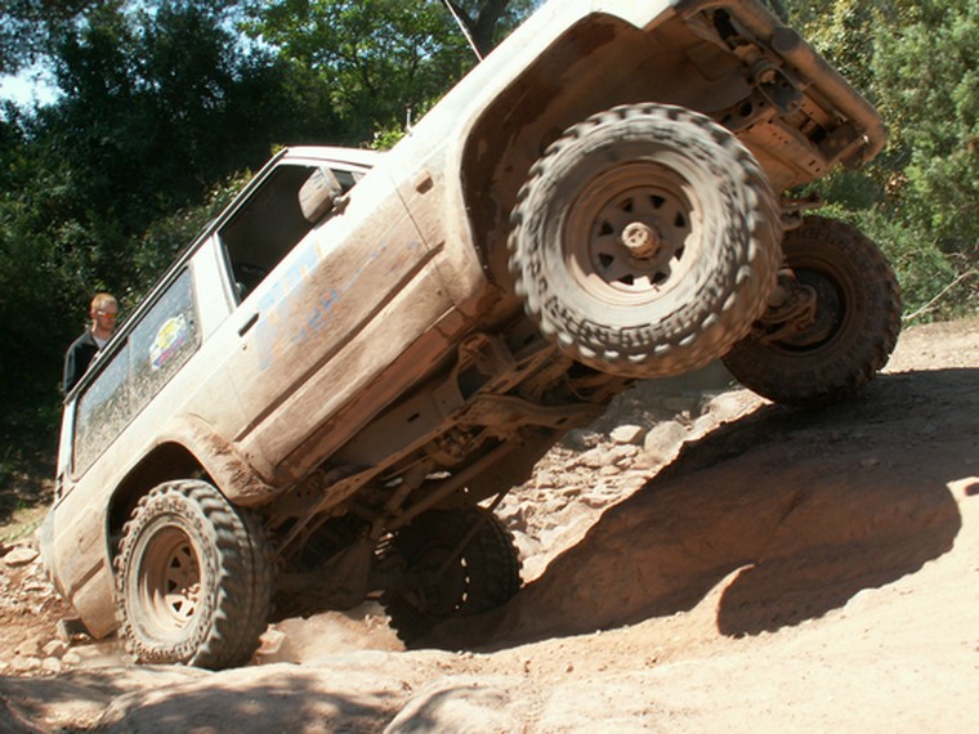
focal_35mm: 35
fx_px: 990
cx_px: 490
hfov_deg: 52.6
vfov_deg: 40.7
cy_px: 367
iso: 50
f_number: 5
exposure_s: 1/125
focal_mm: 5.86
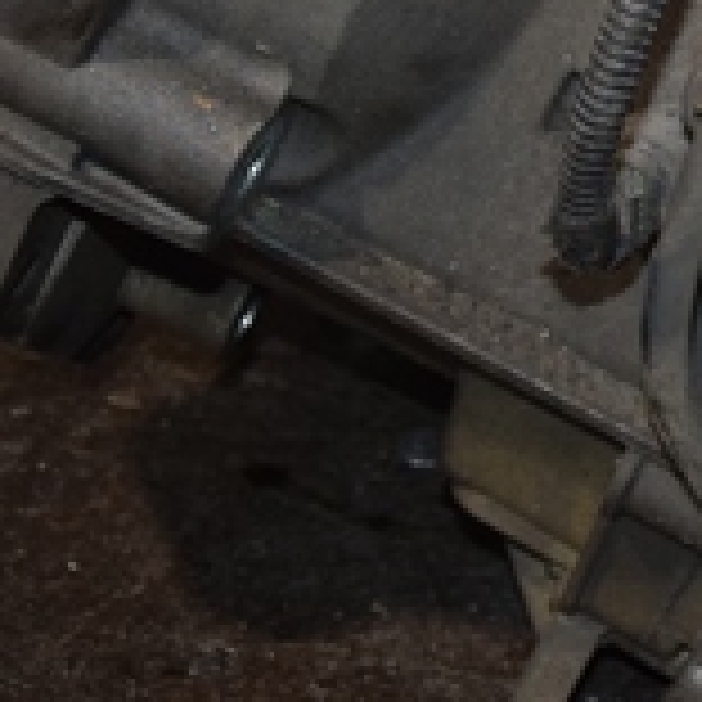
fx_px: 3000
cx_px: 796
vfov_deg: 13.0
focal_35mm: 131
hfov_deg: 13.1
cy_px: -112
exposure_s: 1/60
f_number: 5
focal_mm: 25
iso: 800
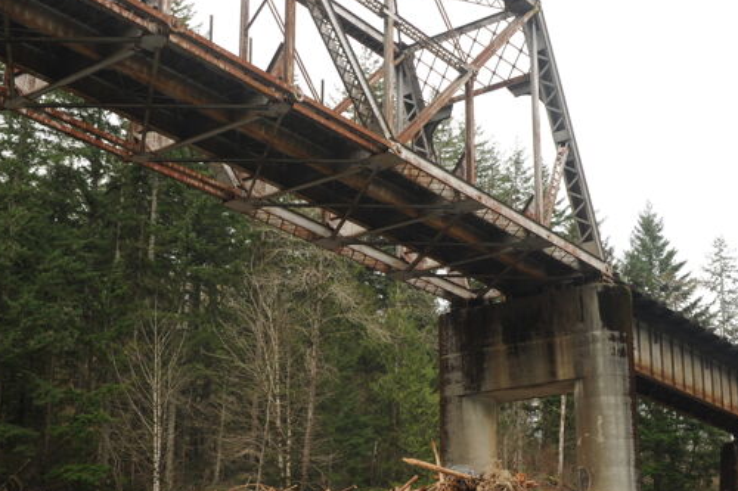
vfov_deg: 23.9
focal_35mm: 56
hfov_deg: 35.6
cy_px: 370
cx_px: 335
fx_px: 1148
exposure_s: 1/100
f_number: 8
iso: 320
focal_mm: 35
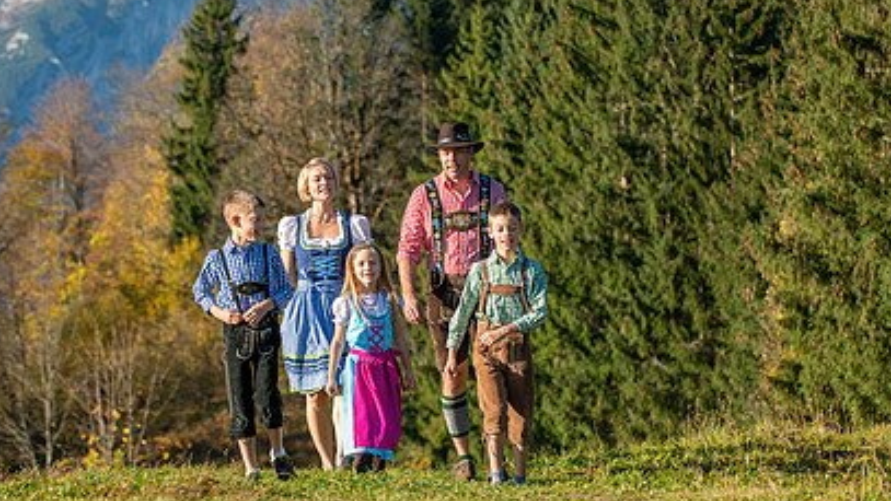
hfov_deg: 12.4
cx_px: 390
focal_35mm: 173
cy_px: 248
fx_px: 4088
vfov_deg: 7.0
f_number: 5
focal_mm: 116
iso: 200
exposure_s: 1/1600
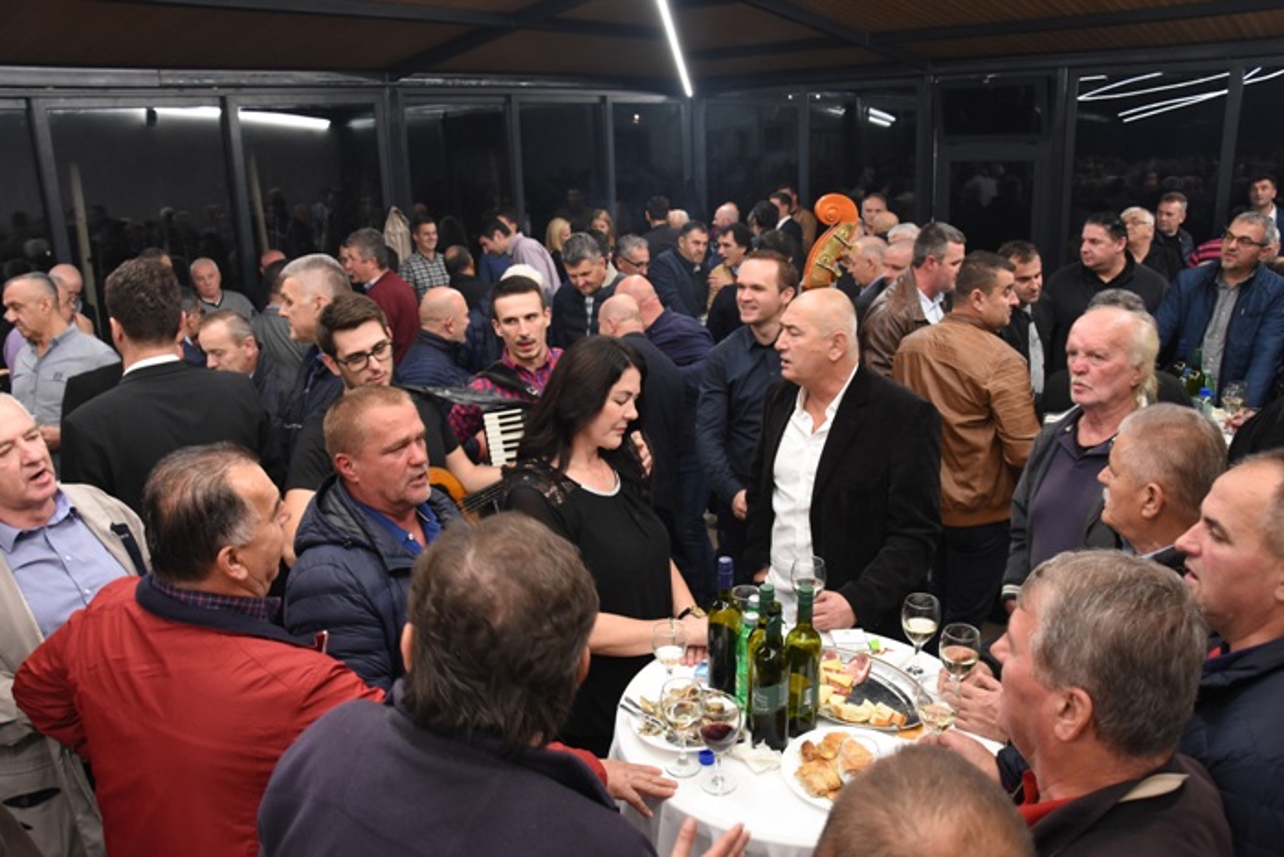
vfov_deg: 47.9
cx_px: 642
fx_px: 963
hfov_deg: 67.4
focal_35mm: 27
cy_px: 428
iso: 1250
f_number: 5
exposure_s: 1/30
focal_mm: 18
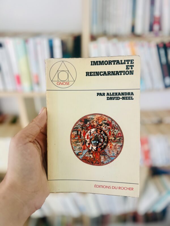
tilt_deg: -31.1
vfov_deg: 67.3
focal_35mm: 26
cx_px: 85
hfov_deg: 53.1
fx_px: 170
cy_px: 113
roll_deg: +1.1
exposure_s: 1/69
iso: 125
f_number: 1.5
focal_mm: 5.7
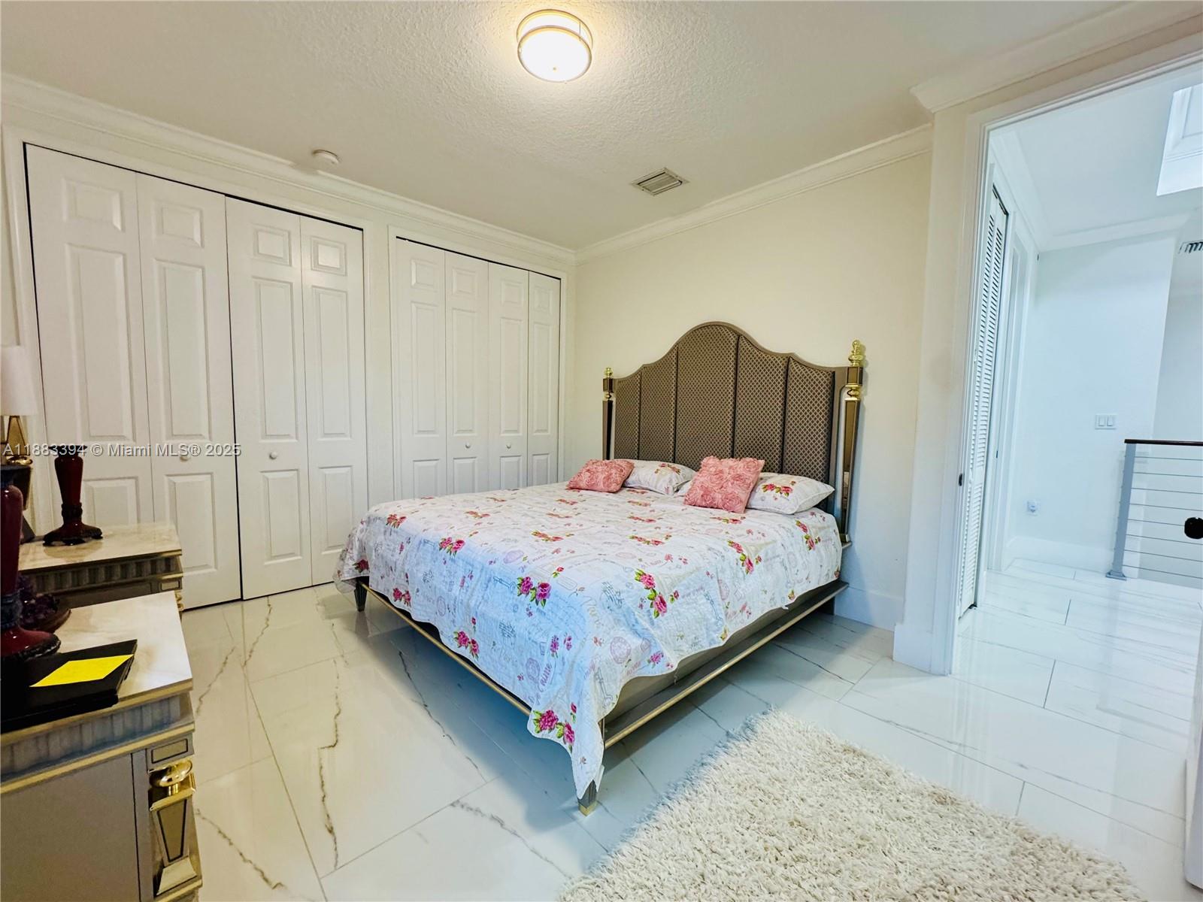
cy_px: 451
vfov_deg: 85.7
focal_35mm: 14
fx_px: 487
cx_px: 602
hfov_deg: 102.1
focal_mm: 2.22
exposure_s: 1/120
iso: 320
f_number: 2.2
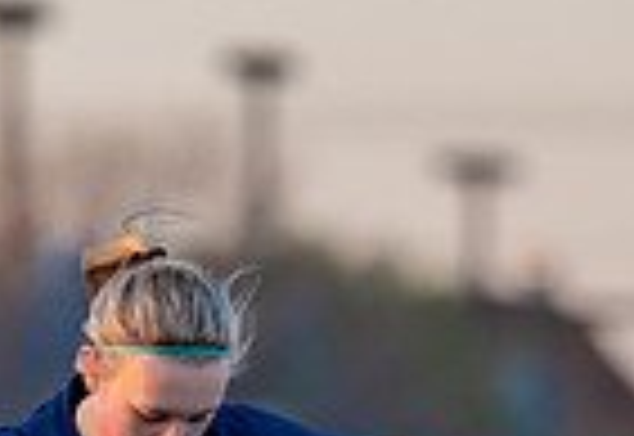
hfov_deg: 1.6
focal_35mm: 1263
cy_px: 600
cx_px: 122
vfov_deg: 1.1
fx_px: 22462
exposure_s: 1/1000
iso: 640
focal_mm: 200
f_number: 2.8
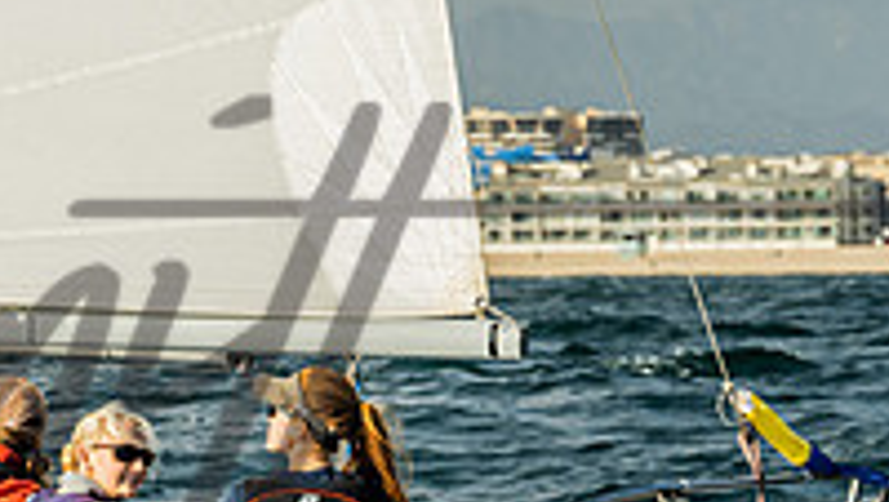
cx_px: -27
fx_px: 8354
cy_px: 217
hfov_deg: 6.1
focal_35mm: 354
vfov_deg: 3.4
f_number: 6.3
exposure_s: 1/400
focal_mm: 103
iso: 250
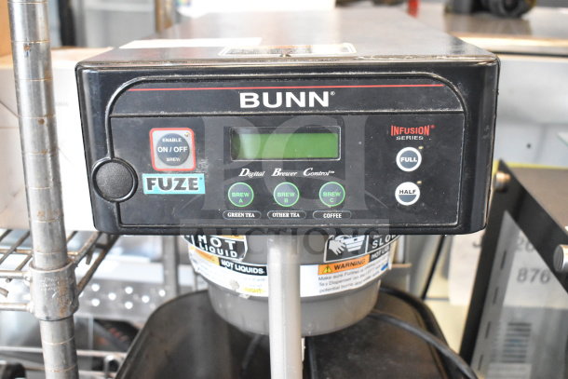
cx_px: 284
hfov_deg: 47.9
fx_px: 639
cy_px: 190
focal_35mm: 40
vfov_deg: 33.0
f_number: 5.6
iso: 6400
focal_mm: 27
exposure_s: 1/125
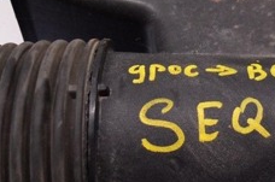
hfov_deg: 20.3
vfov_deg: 13.5
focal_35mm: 101
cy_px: 57
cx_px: 142
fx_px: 770
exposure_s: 1/400
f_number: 4
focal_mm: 24
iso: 3200
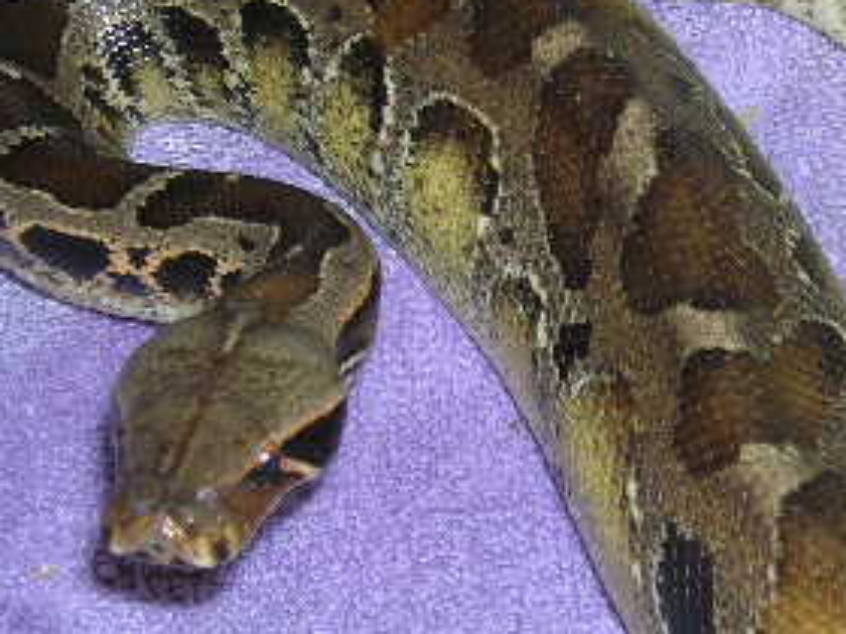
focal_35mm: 105
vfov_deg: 14.1
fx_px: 2566
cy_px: 275
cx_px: 628
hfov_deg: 18.6
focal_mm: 7.7
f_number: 3.2
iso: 50
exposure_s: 1/60.1
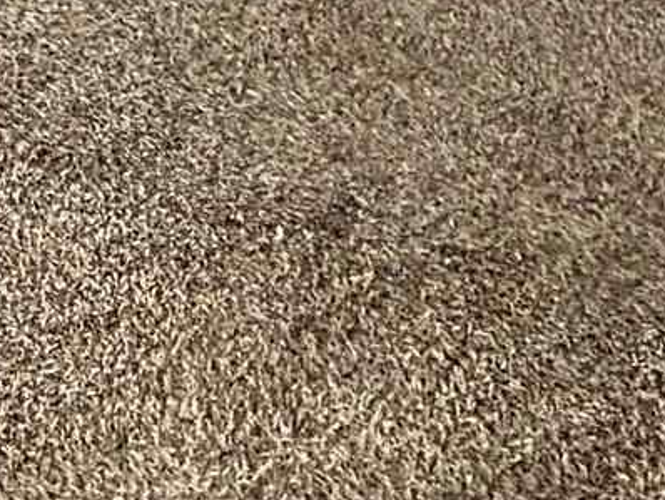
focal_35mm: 108
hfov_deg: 16.0
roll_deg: -0.5
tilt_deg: -10.7
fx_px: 2076
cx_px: -448
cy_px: -739
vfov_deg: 11.2
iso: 50
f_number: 2.2
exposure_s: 1/121
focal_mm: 2.22
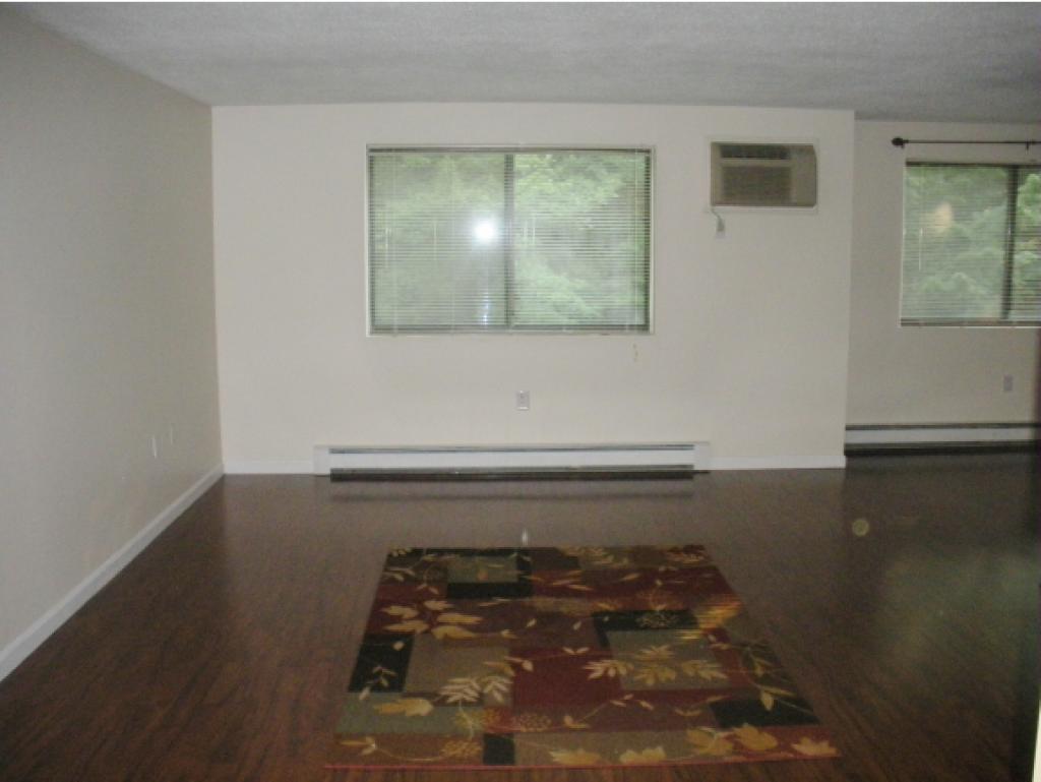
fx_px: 1053
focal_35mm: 35
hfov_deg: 52.6
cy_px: 391
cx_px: 520
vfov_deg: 40.7
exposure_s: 1/60
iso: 400
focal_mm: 6.3
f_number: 3.5
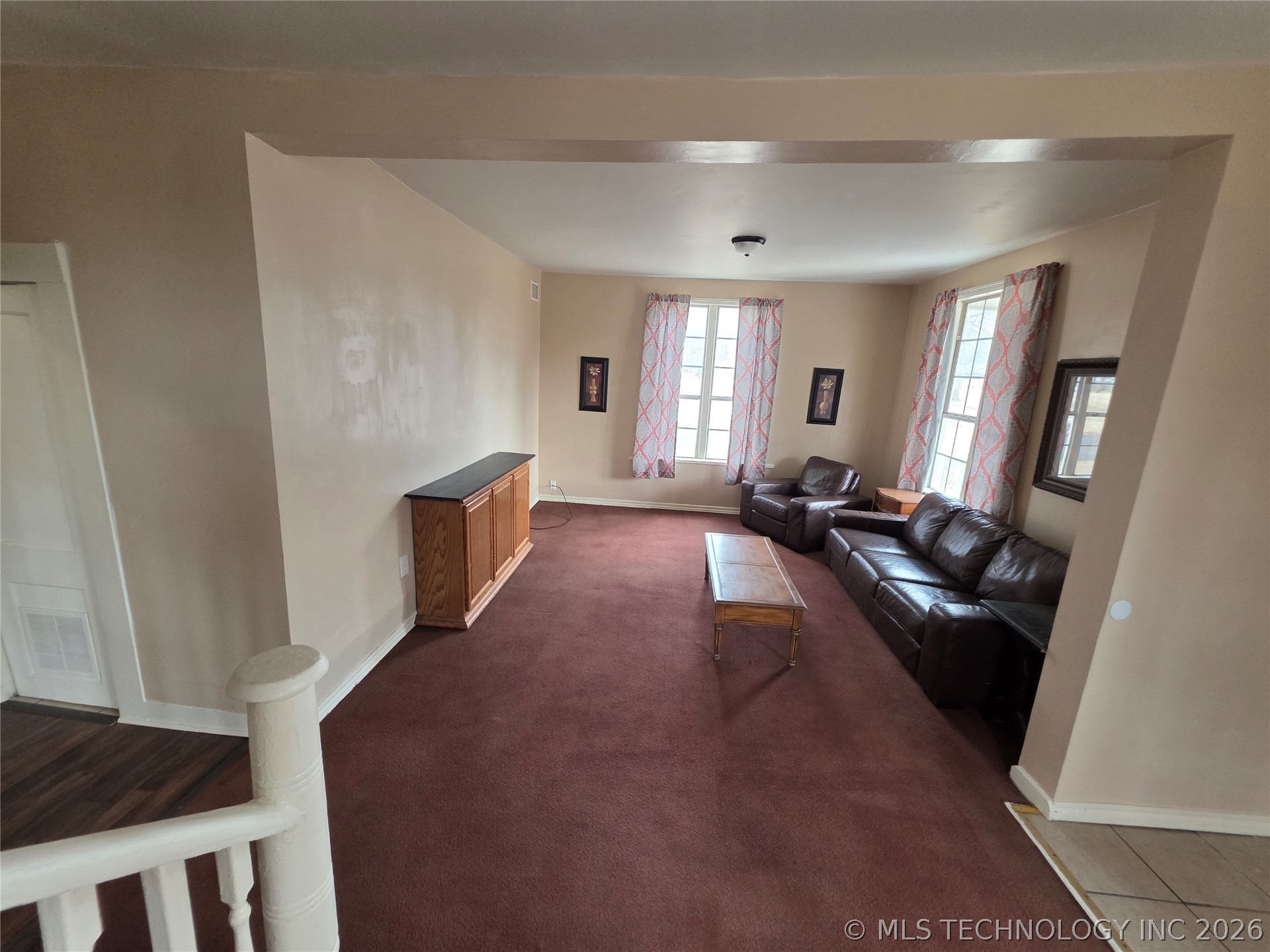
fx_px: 477
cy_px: 476
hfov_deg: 106.2
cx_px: 635
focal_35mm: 13
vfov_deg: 89.9
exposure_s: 1/120
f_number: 1.9
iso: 250
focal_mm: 2.2
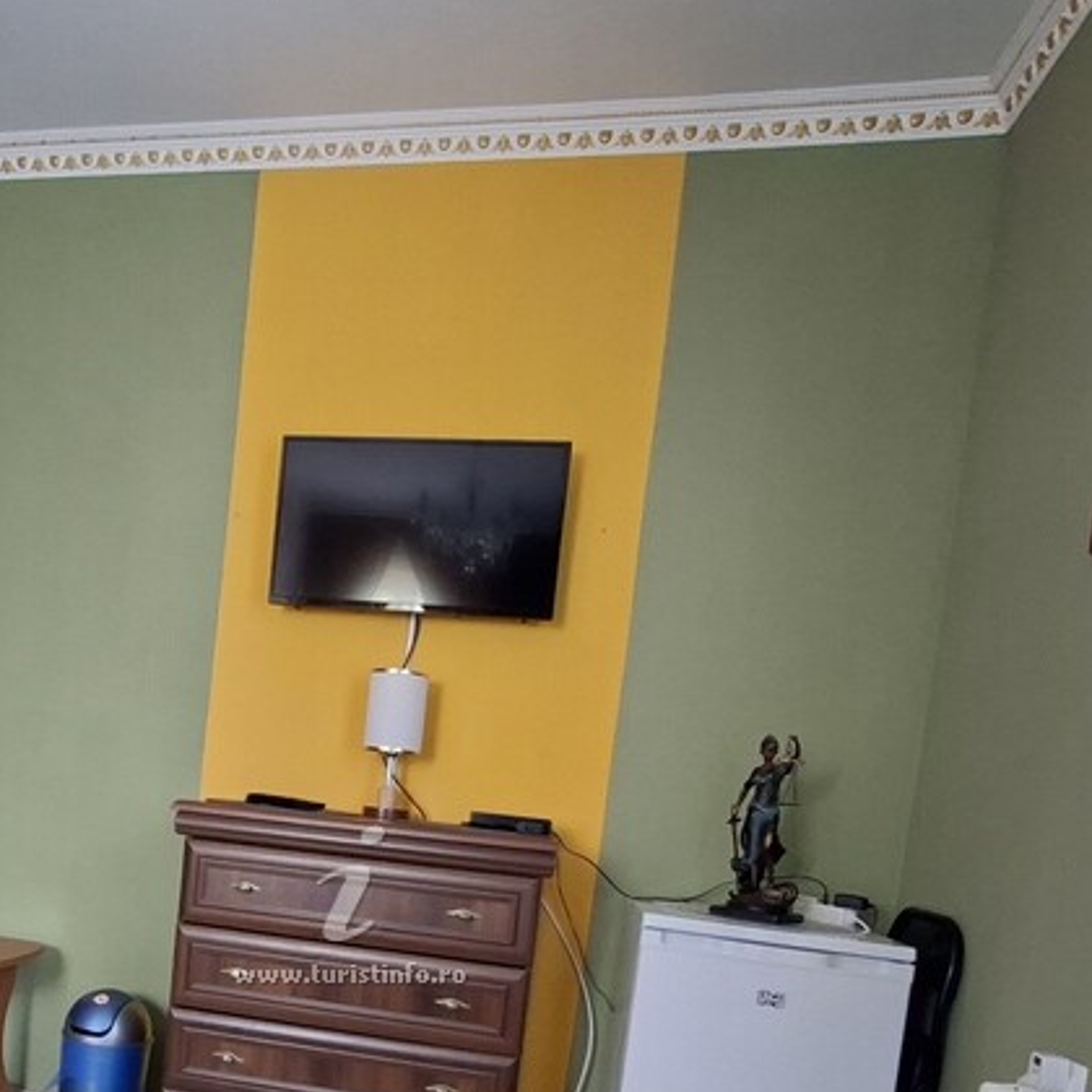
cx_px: 307
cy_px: 858
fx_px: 999
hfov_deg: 55.2
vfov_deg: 53.8
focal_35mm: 28
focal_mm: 1.74
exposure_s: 1/24
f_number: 2.2
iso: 250
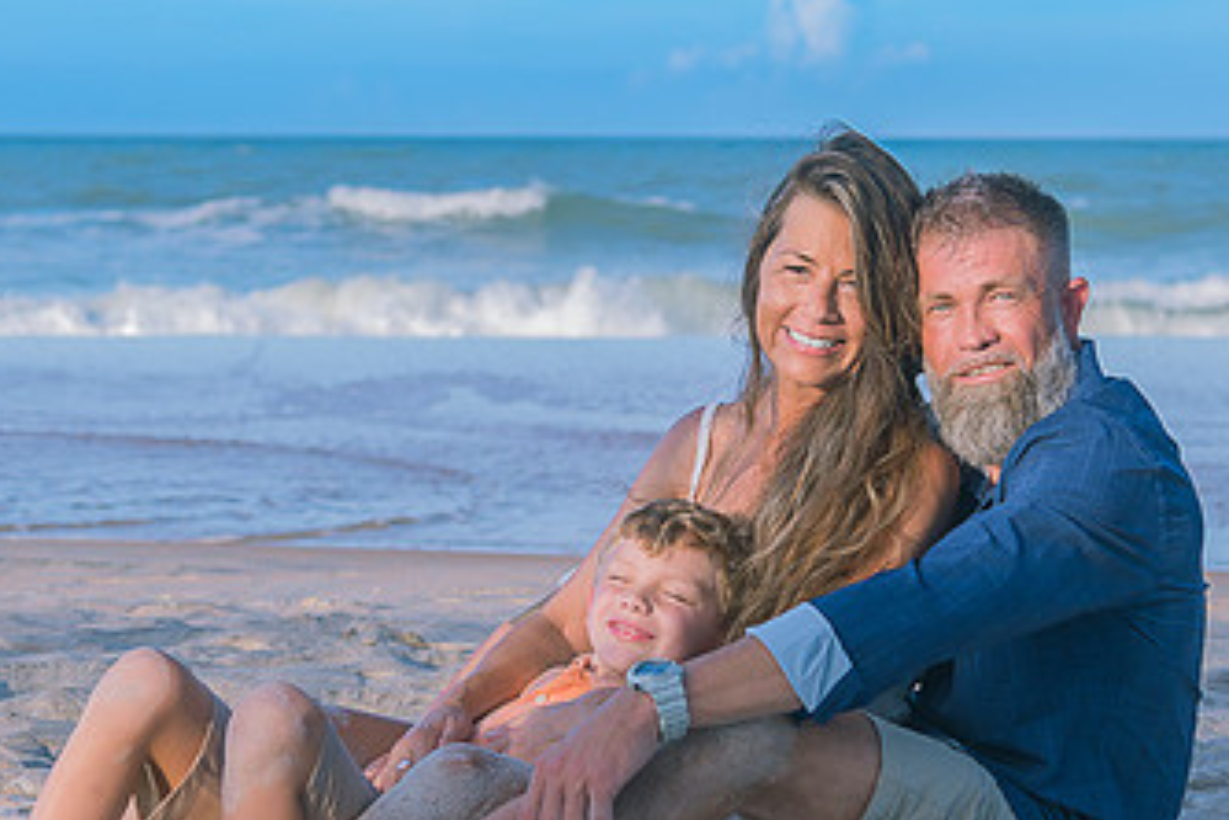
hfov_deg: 19.5
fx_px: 3584
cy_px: 427
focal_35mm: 105
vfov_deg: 13.0
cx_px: 593
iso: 100
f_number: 4
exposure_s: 1/200
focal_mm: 52
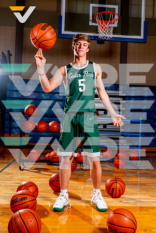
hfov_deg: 34.3
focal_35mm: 39
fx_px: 253
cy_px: 116
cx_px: 78
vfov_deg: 49.5
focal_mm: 39
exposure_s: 1/125
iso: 100
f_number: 5.6
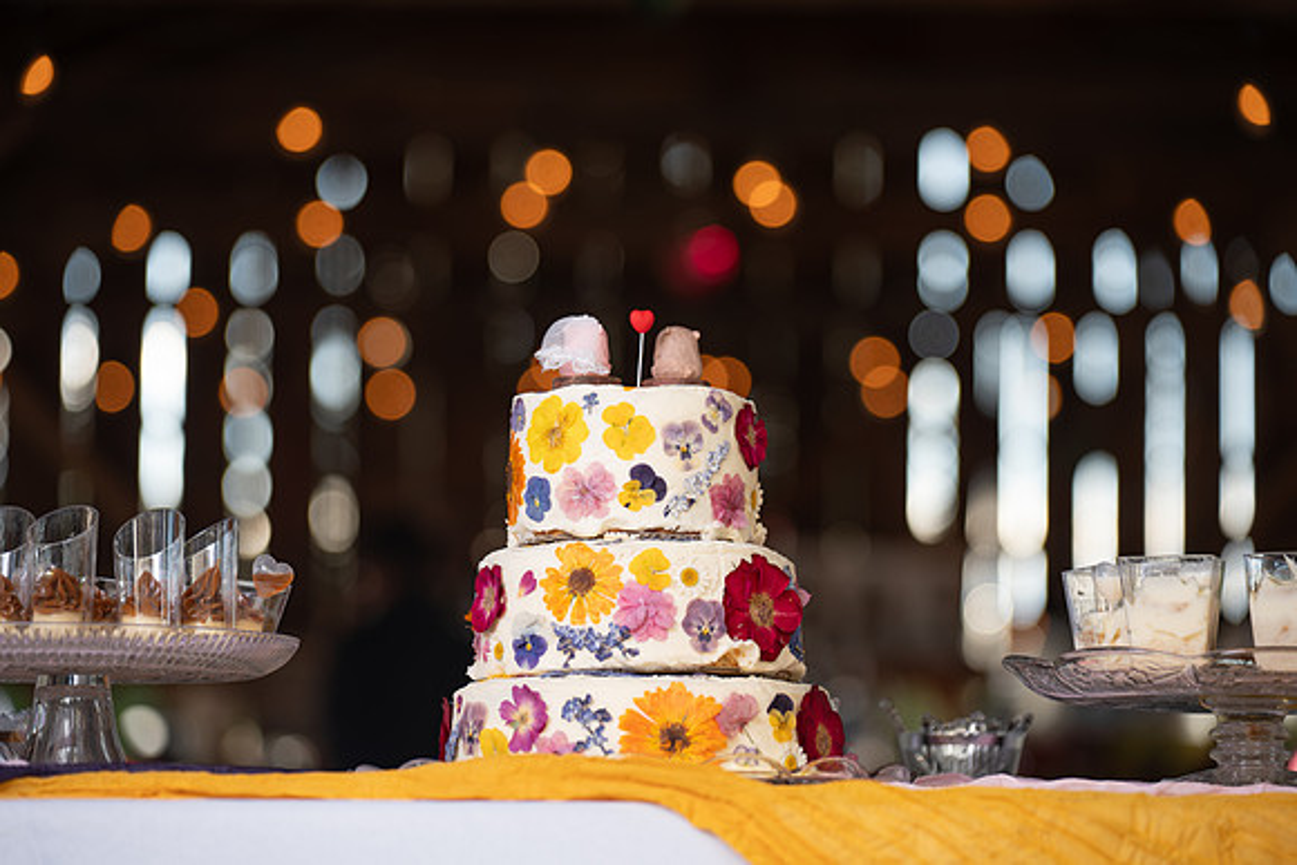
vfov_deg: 12.5
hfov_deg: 18.6
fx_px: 3964
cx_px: 648
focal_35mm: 110
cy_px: 432
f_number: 2.7
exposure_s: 1/200
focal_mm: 110
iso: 100
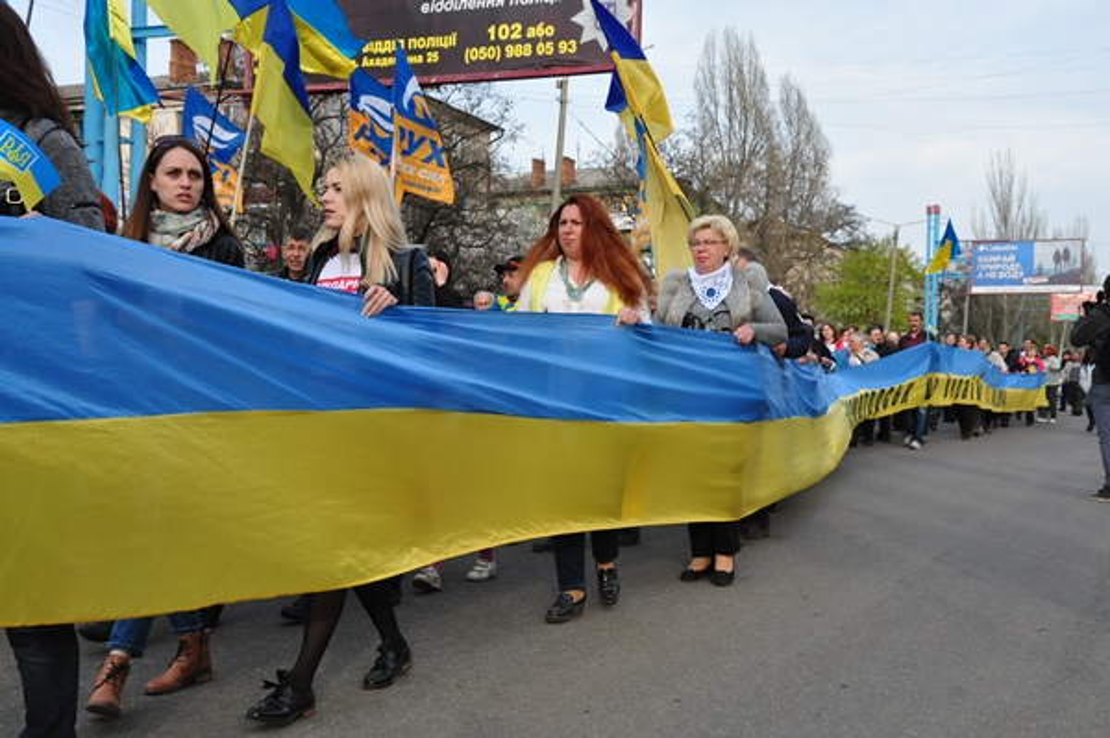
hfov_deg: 43.6
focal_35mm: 45
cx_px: 555
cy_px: 369
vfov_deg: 29.8
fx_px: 1386
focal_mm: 30
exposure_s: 1/320
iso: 800
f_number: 9
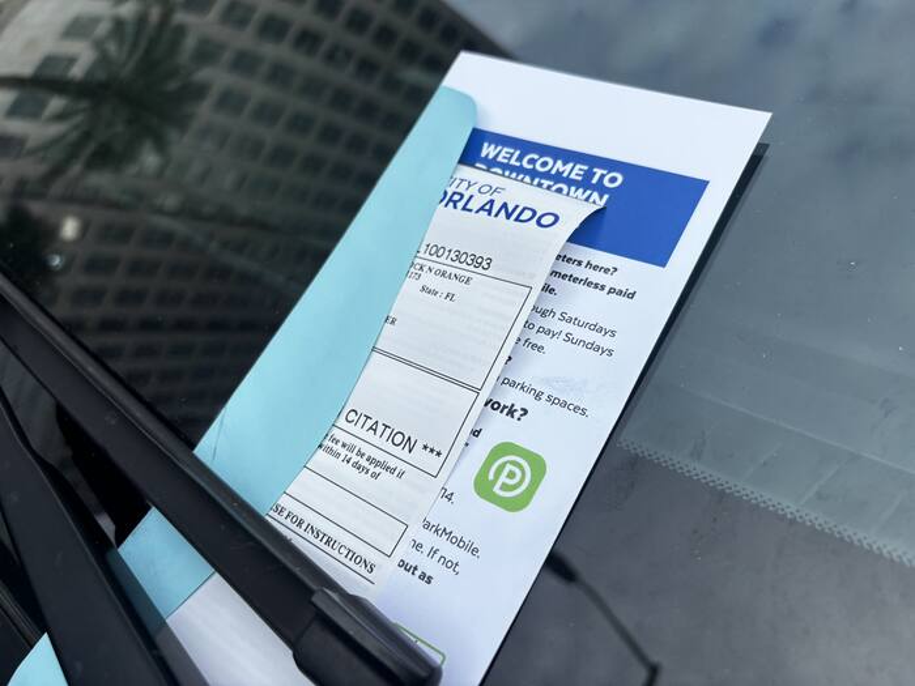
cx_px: 458
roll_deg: +0.7
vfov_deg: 53.1
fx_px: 687
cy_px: 343
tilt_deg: -26.5
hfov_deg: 67.3
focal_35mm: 26
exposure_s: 1/1783
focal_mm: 5.96
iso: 50
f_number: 1.6
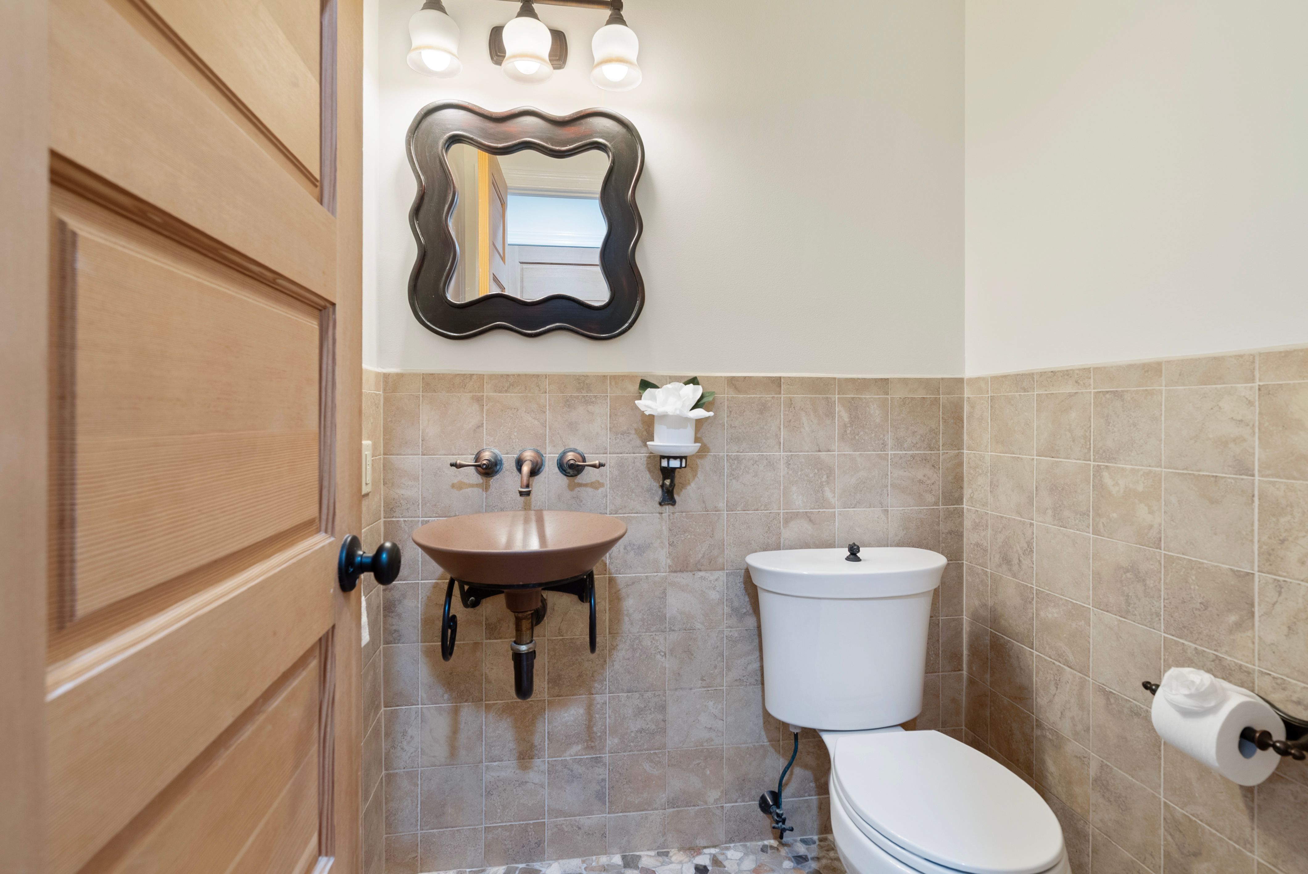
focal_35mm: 16
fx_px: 582
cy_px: 437
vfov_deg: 73.8
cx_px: 654
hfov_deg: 96.7
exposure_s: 1.3
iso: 200
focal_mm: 16
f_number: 8
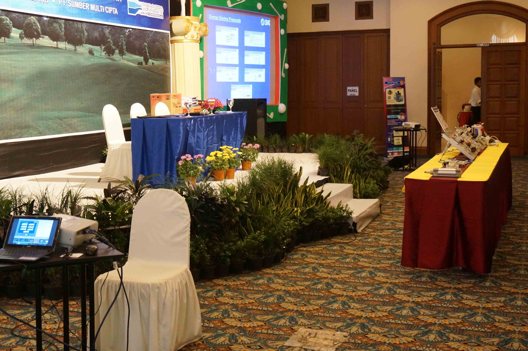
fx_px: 762
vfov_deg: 25.9
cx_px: 215
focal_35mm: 52
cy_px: 149
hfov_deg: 38.1
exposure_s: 1/30
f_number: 5
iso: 3200
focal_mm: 28
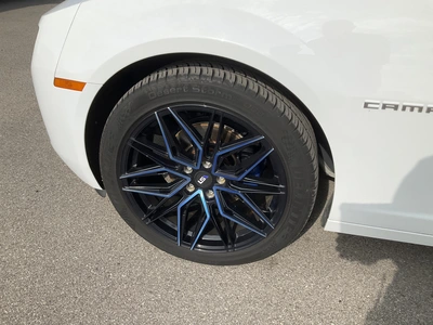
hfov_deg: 61.7
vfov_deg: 48.2
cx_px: 216
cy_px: 162
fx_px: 363
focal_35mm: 29
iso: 25
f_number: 1.8
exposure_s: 1/2959
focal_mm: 3
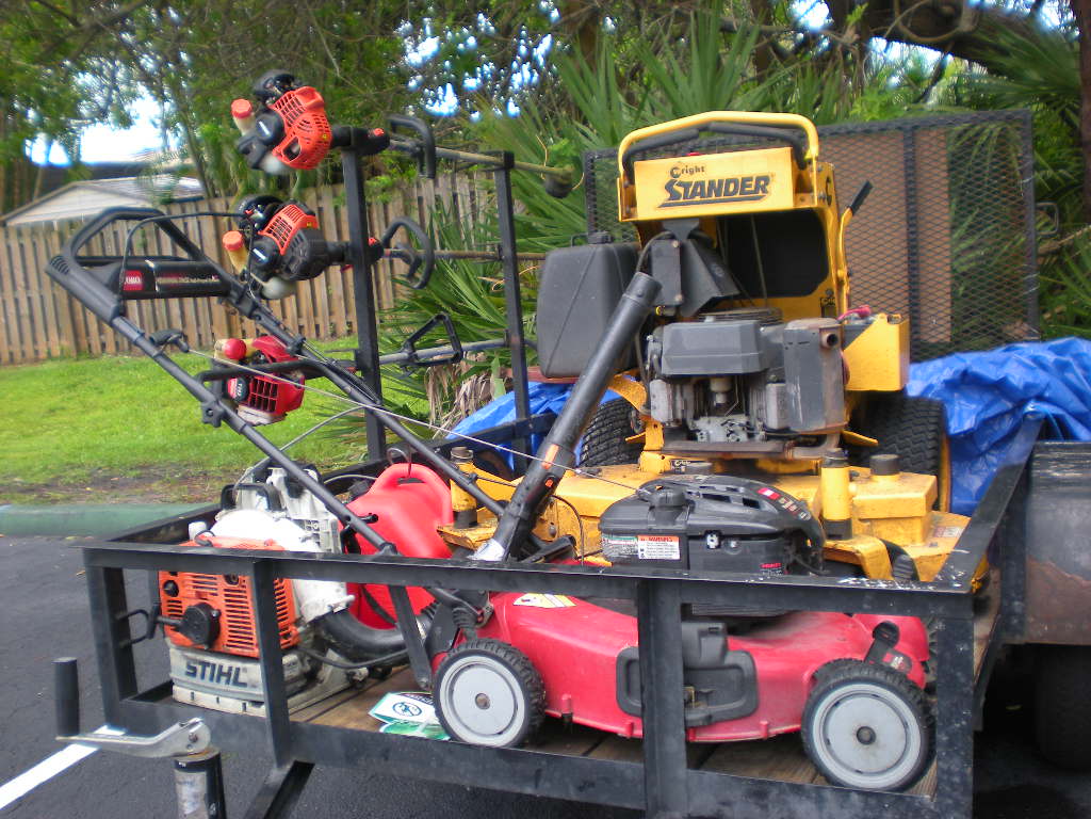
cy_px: 410
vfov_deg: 37.7
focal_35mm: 38
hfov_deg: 49.0
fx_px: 1198
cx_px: 546
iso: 64
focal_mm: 6.3
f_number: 3.1
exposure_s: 1/83.7
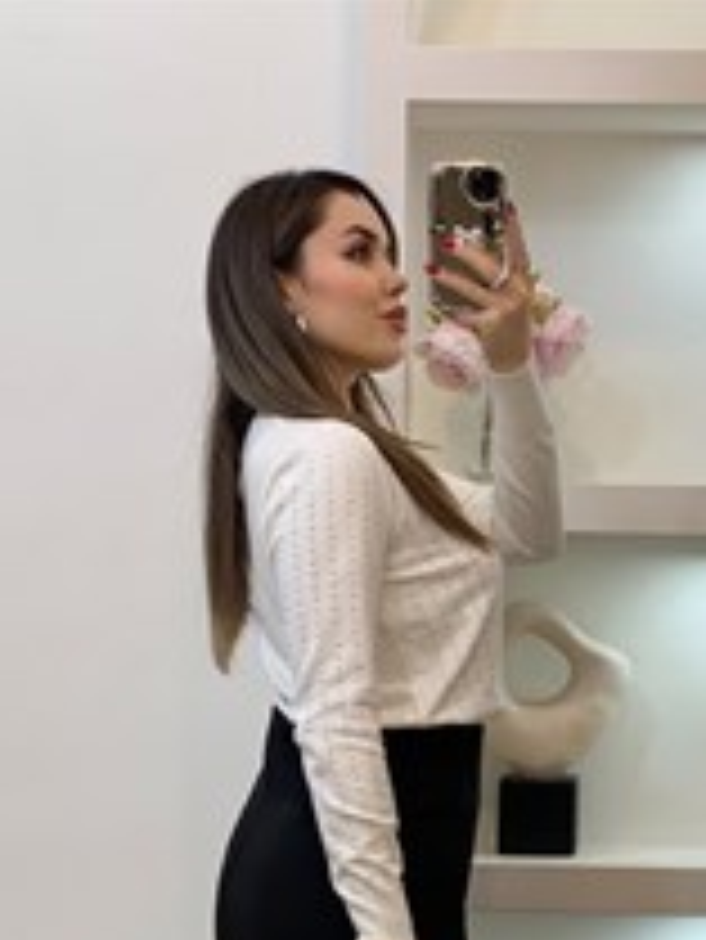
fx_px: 2798
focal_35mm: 103
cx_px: 400
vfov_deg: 18.6
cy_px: 920
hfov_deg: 14.4
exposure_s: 1/100
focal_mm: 6
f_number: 2
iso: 64
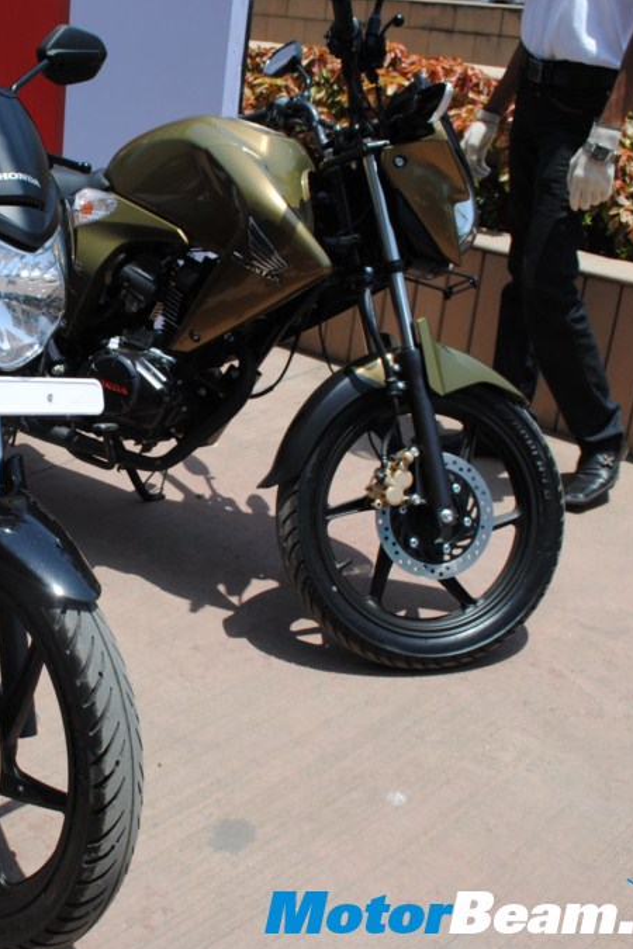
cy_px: 479
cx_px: 87
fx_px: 1081
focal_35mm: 41
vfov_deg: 47.4
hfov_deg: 31.4
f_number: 8
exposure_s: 1/250
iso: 100
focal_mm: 18
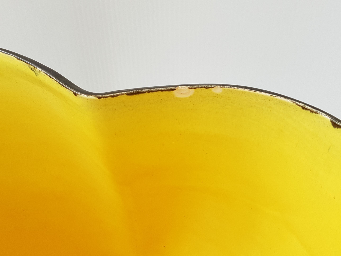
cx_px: 170
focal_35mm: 26
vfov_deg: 53.1
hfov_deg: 67.3
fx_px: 256
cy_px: 128
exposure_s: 1/126
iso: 50
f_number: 1.7
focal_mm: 4.2
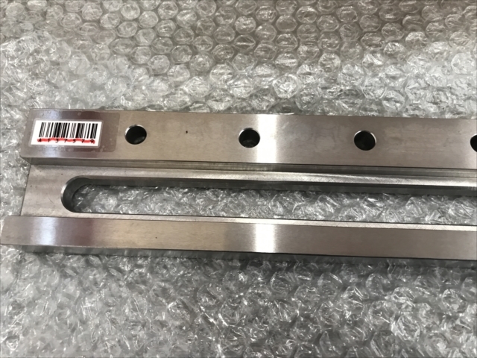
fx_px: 386
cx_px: 238
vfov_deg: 49.7
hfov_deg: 63.4
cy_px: 179
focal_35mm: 28
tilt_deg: -72.2
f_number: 1.8
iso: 40
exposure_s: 1/30
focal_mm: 3.99
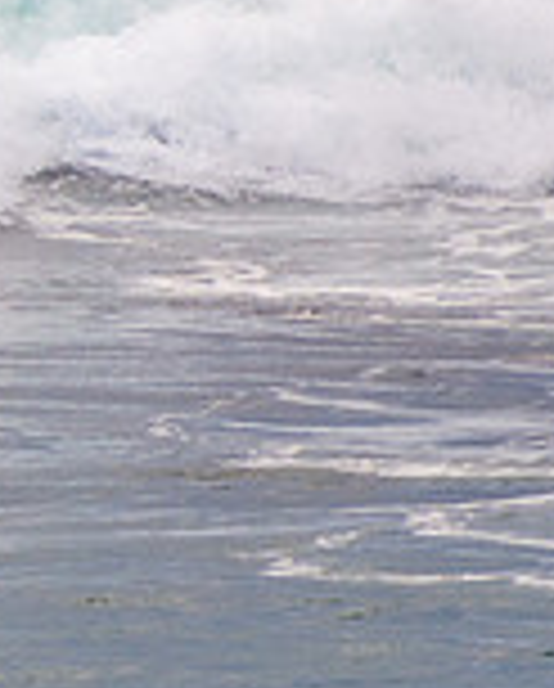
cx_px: -707
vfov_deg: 0.9
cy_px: -7
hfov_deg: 0.7
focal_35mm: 2131
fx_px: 43546
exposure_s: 1/800
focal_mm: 400
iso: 450
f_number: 5.6
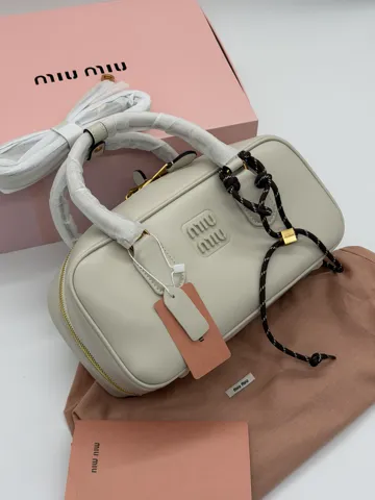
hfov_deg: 30.3
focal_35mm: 48
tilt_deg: -51.8
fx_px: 693
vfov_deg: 39.7
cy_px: 250
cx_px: 188
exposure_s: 1/962
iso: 80
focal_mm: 6.76
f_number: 1.78
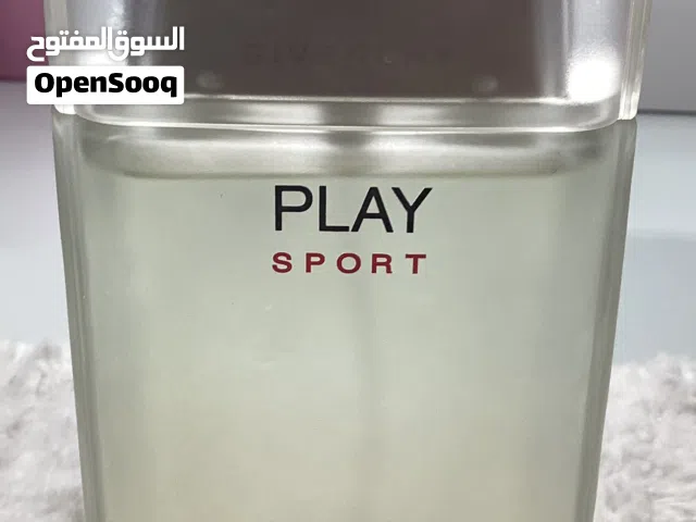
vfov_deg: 45.4
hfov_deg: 58.4
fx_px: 623
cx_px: 348
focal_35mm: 31
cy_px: 261
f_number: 2.4
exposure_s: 1/100
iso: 64
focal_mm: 3.3
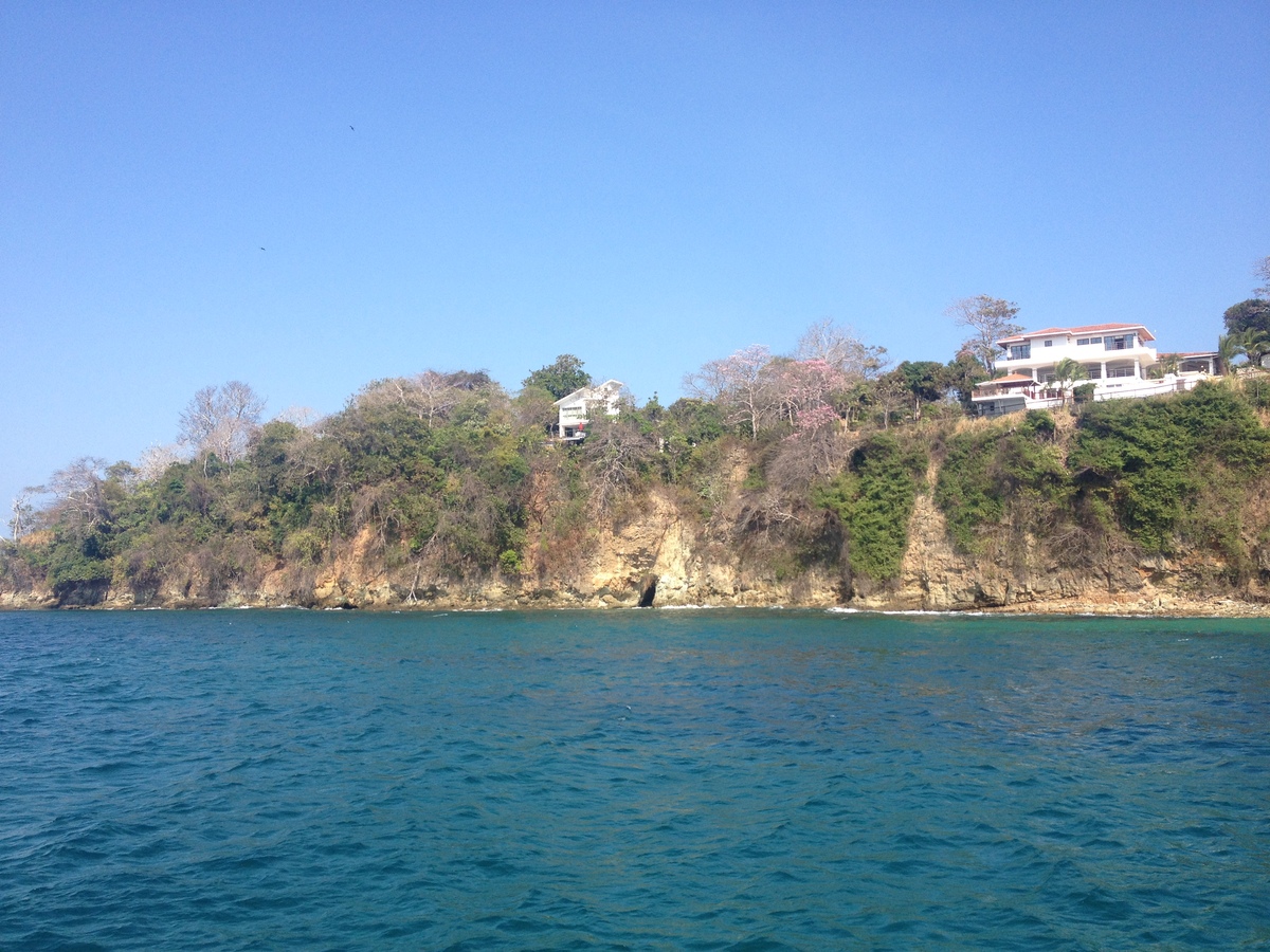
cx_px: 635
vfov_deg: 40.7
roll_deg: -0.1
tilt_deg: +3.2
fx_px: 1284
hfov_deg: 52.6
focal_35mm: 35
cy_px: 476
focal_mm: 4.28
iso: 50
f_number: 2.4
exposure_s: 1/1200
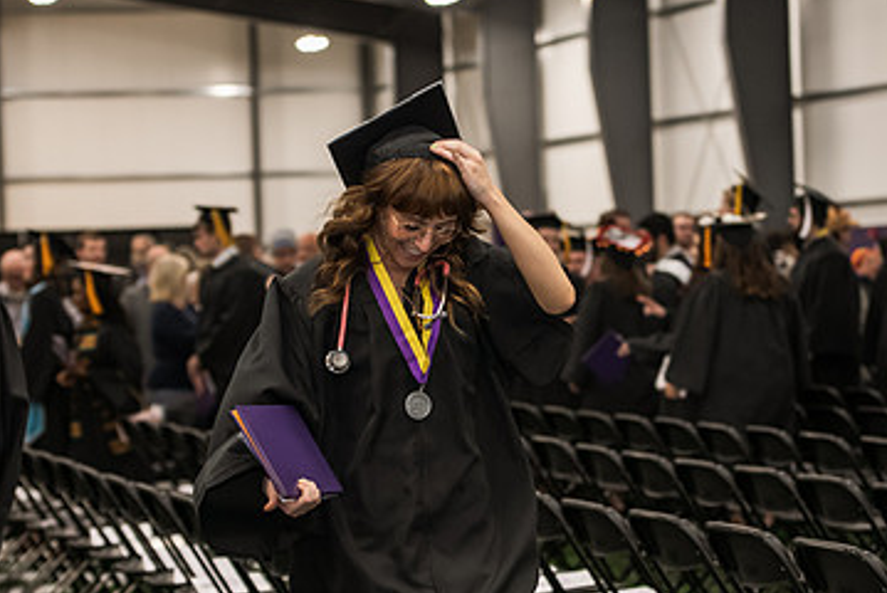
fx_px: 2786
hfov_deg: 18.1
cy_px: 327
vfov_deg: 12.1
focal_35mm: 113
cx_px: 477
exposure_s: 1/200
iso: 2000
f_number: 3.2
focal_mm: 70
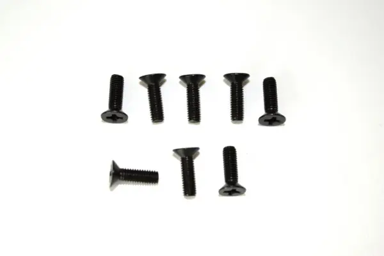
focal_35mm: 72
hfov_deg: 28.1
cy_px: 128
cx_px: 192
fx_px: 769
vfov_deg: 19.0
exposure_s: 1/100
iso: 100
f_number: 5.3
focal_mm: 48
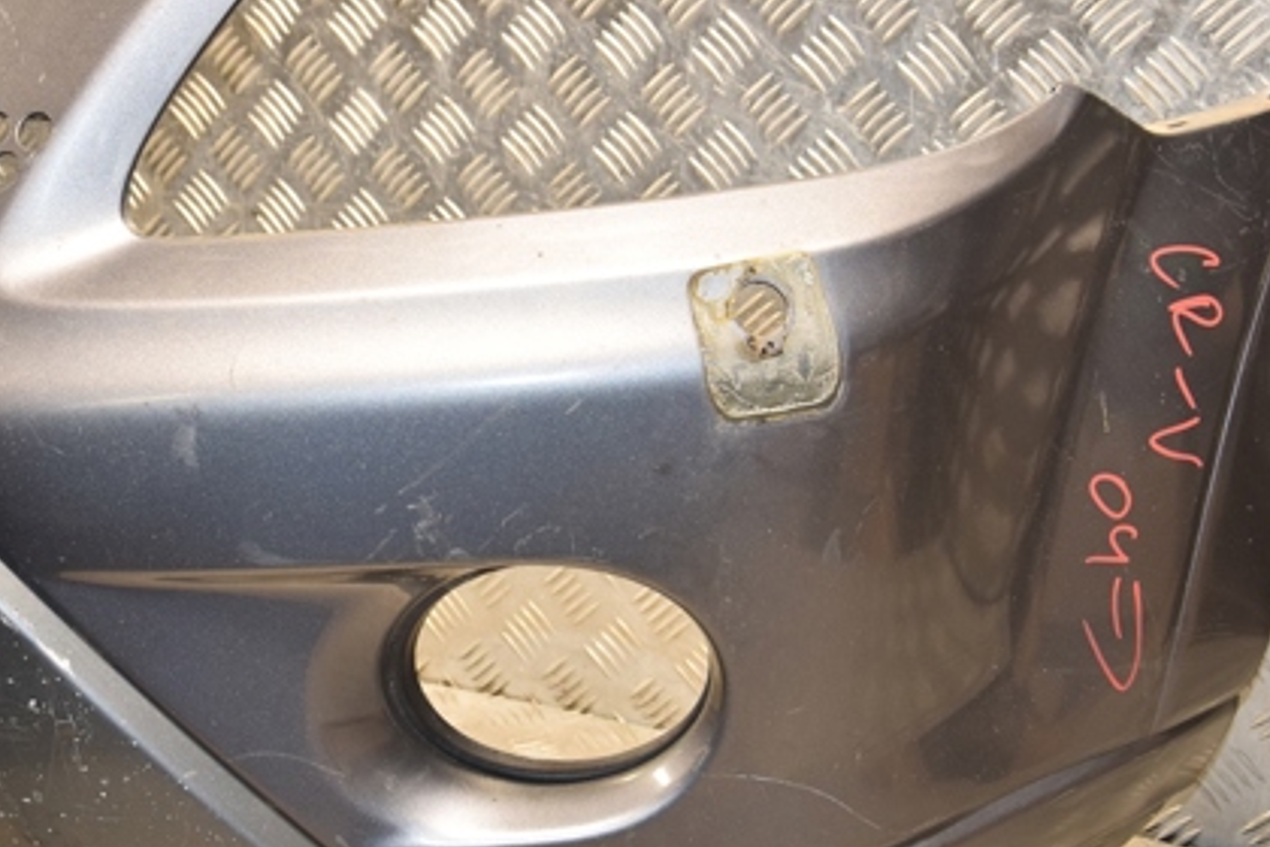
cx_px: 481
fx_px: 2258
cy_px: 345
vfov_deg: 21.2
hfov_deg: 31.3
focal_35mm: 64
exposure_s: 1/200
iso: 800
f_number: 5.6
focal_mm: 28
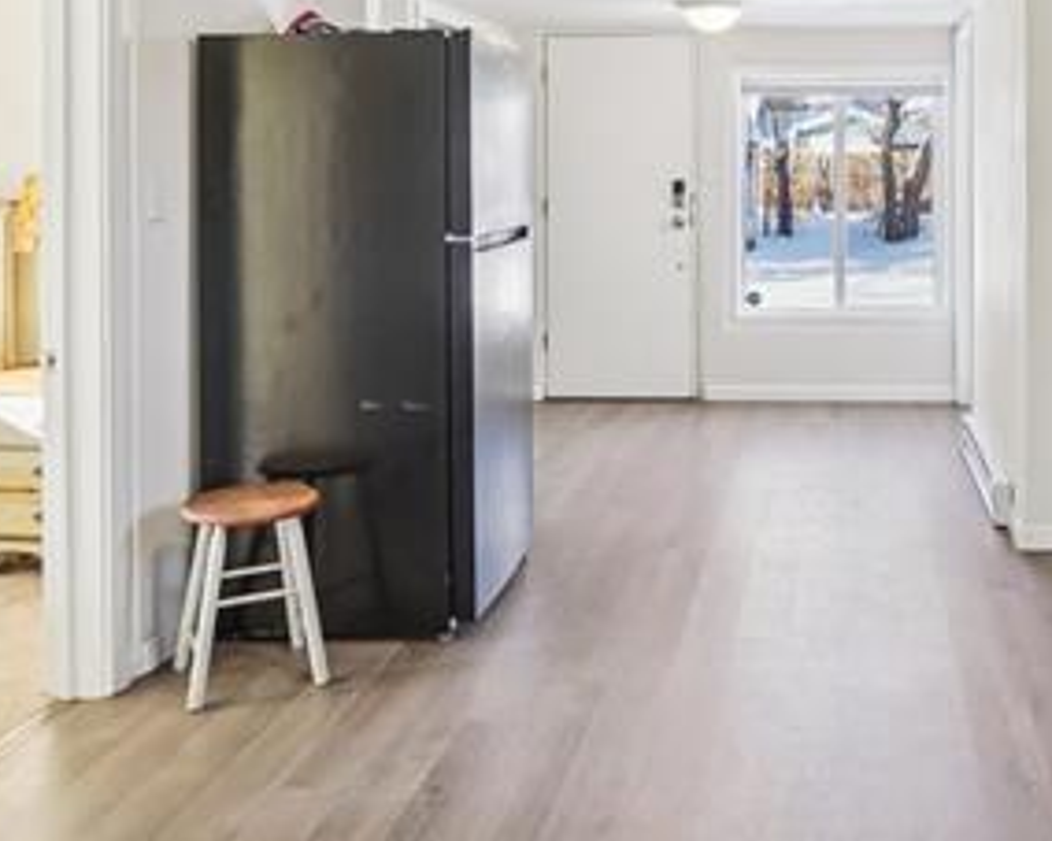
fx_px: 1183
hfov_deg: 45.7
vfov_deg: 37.9
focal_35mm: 38
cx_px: 830
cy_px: 182
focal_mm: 12
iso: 400
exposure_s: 1/15
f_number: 8
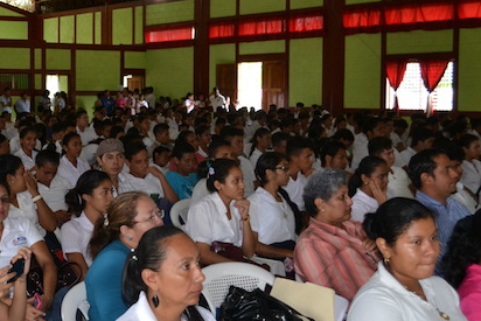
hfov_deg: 30.0
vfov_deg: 20.9
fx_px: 869
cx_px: 78
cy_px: 147
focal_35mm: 65
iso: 1000
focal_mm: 24
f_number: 4
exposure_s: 1/60
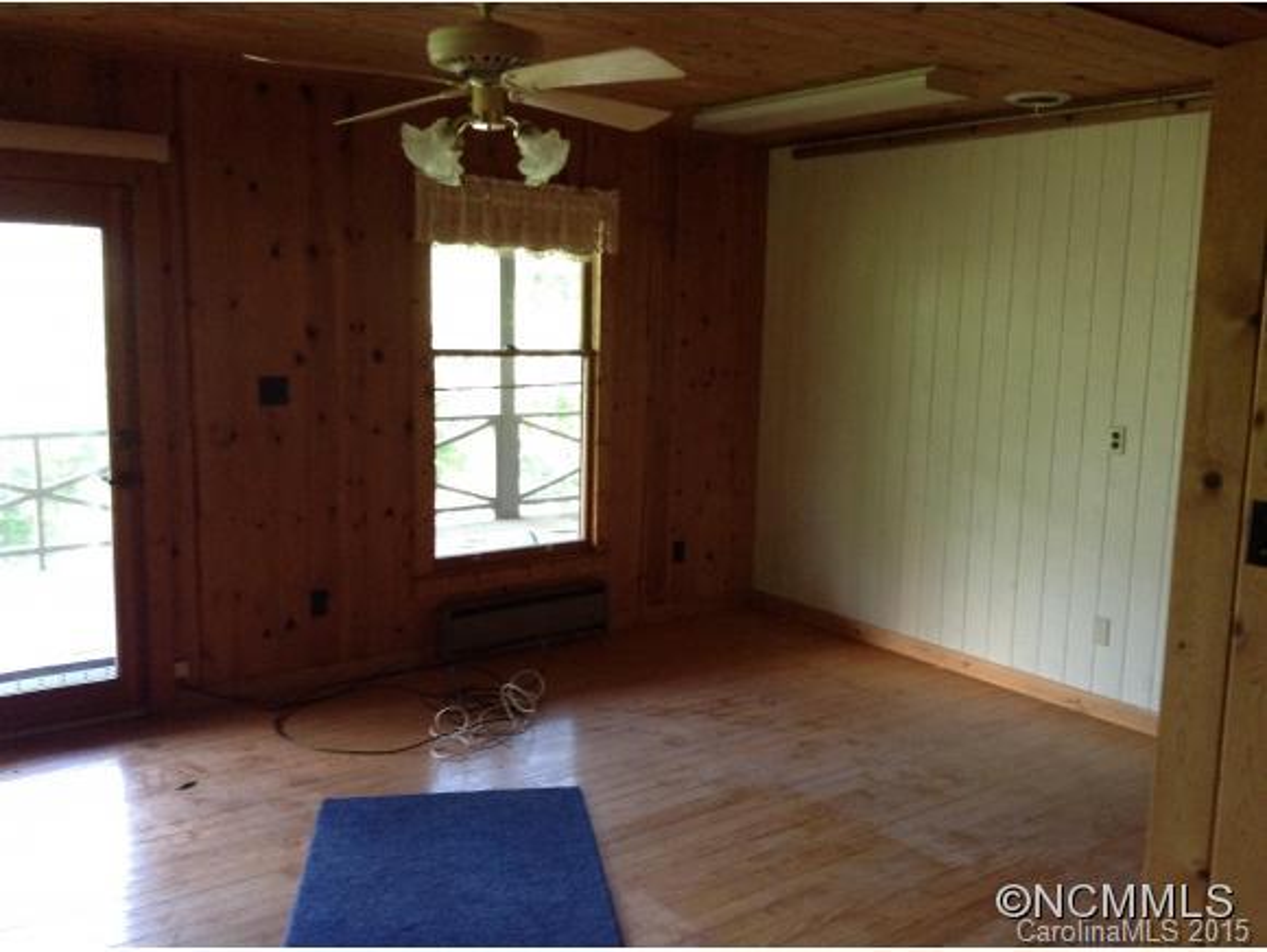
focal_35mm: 33
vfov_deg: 43.0
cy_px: 476
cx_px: 634
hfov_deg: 55.3
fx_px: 1209
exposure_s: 1/24
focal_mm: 3.3
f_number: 2.4
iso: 160
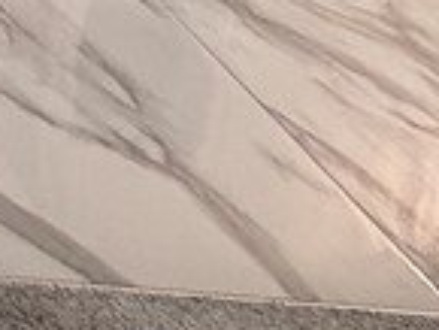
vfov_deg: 9.3
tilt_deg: -8.8
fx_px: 1257
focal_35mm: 99
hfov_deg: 10.8
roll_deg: +1.6
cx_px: -942
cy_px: -827
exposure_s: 1/120
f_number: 2.2
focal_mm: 2.22
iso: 200
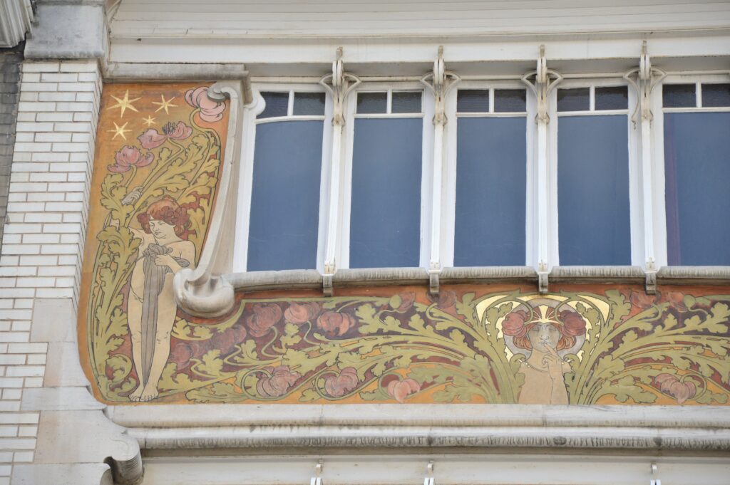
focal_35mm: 158
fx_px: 3191
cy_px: 242
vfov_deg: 8.7
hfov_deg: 13.1
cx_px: 365
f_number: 5.6
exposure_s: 1/500
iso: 280
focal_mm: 105
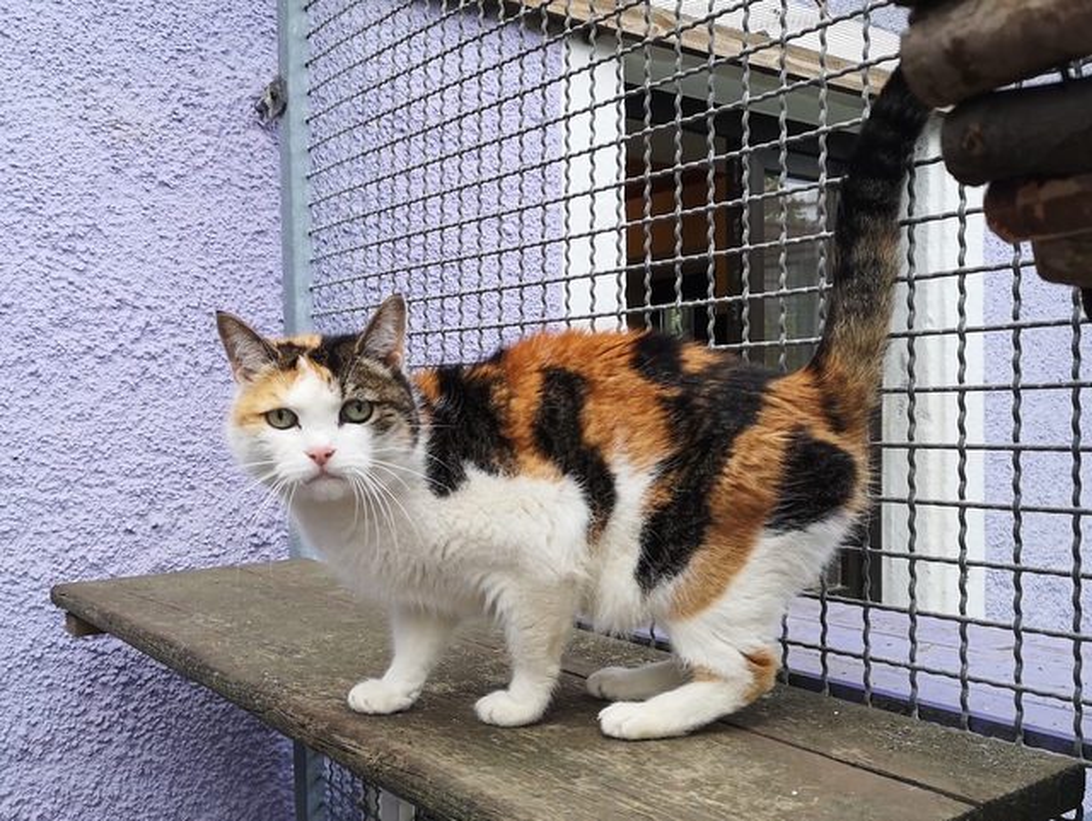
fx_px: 852
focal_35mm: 27
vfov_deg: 51.4
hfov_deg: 65.3
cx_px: 546
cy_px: 410
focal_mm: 5.58
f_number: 1.8
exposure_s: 1/900
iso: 250
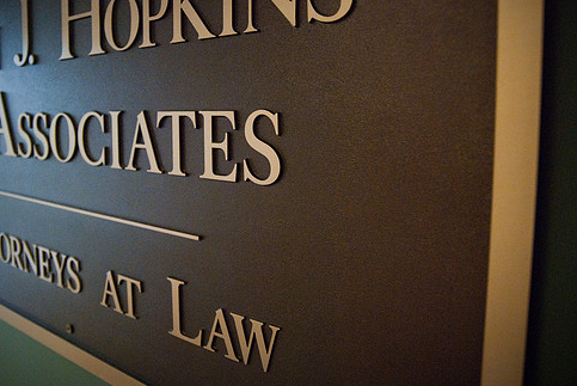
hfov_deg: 60.8
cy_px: 158
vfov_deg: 42.7
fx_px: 491
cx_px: 262
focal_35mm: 31
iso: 800
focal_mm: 17
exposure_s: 1/125
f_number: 2.8
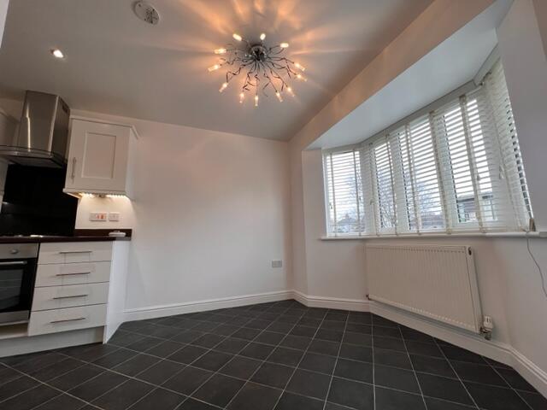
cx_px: 274
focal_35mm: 13
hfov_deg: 106.2
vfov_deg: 89.9
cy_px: 205
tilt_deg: +9.0
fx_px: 205
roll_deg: +0.8
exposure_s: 1/100
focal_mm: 1.57
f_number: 1.8
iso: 50
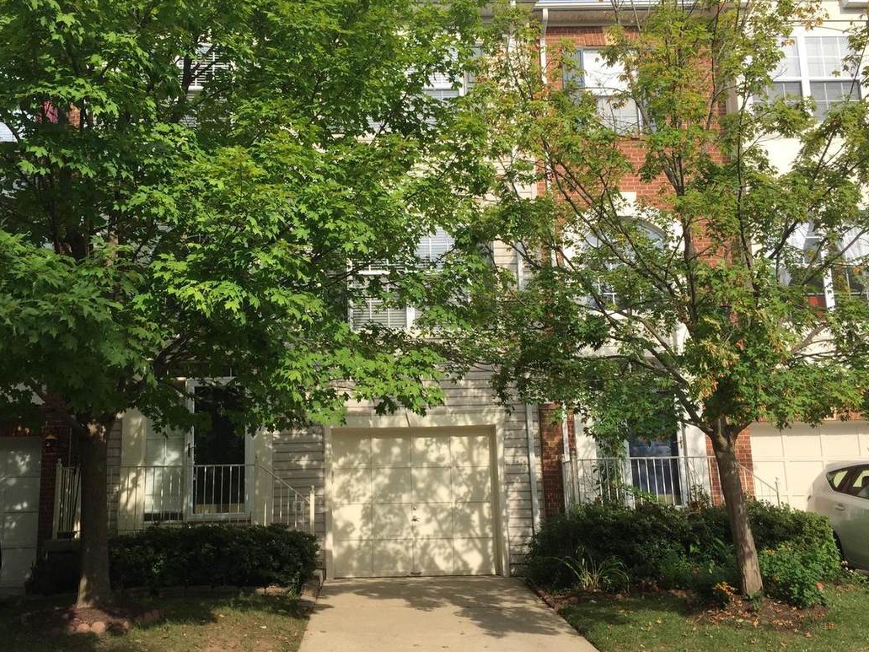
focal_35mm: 36
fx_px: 904
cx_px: 396
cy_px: 353
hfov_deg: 51.3
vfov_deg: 39.6
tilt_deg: +11.6
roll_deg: +1.0
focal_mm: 4.15
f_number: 2.2
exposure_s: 1/1099
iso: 32
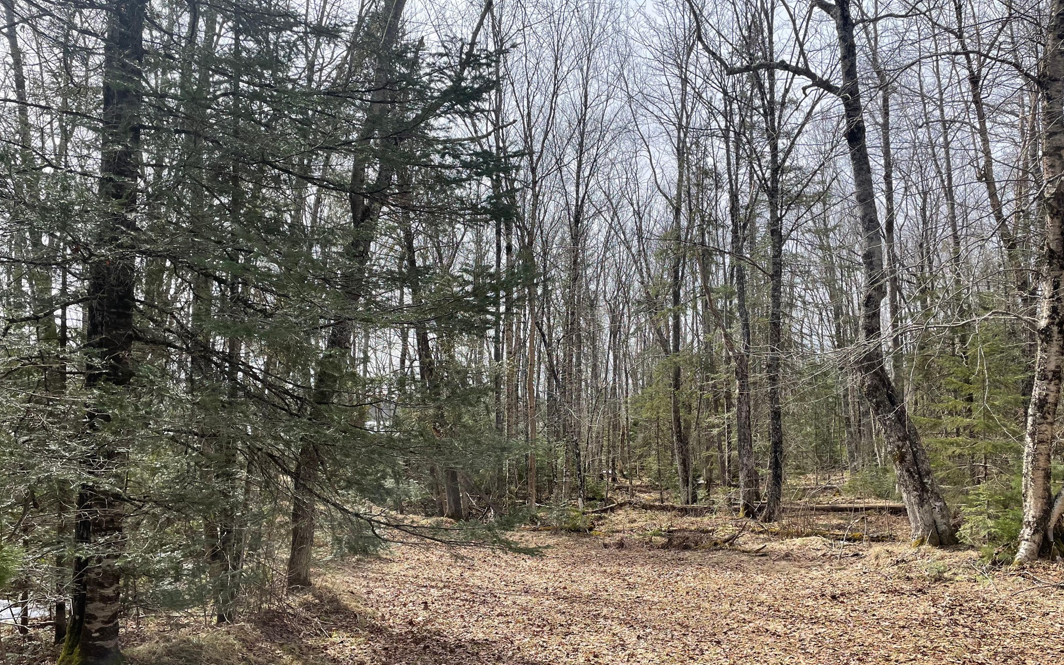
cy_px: 386
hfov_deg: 66.5
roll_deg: +0.0
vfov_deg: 44.4
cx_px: 527
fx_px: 812
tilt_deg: +1.3
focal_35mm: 28
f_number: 1.6
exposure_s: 1/1511
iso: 32
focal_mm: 4.2
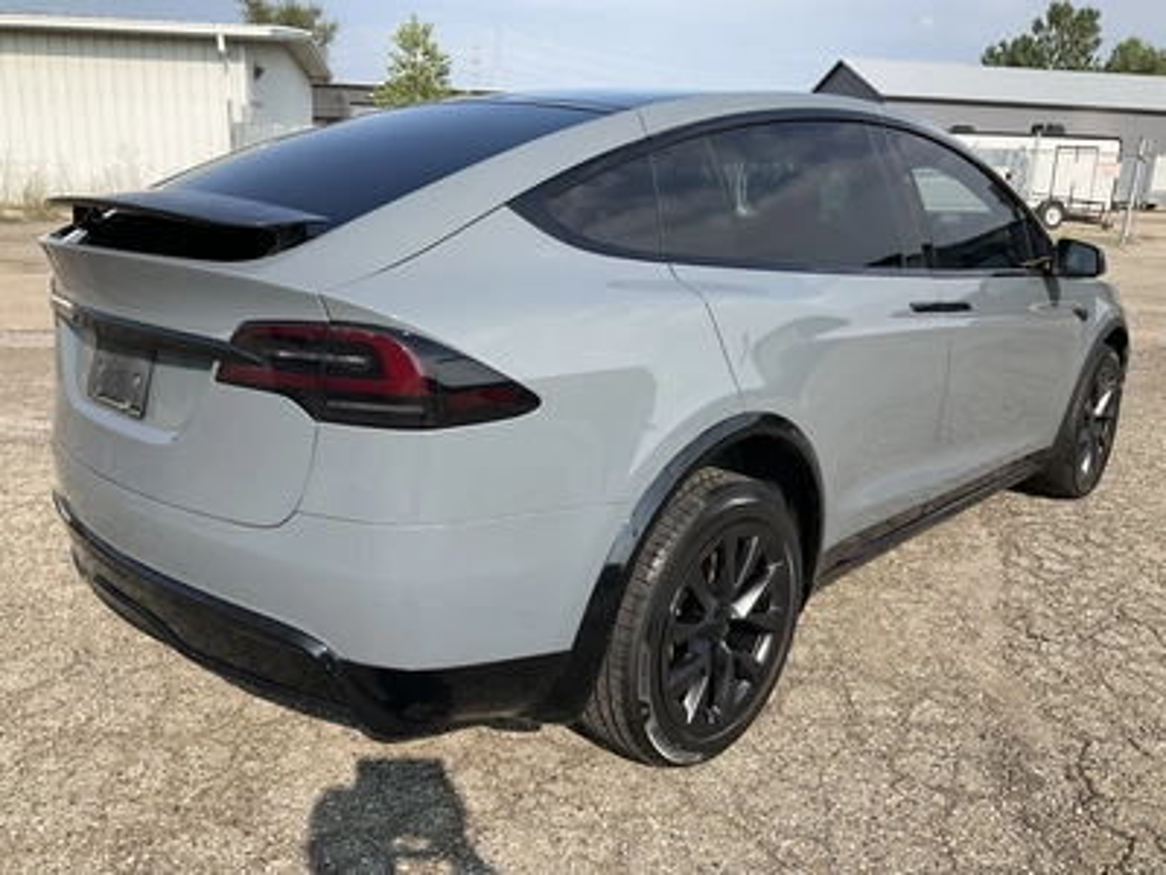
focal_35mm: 29
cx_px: 583
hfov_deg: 61.7
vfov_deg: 48.2
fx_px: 977
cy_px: 438
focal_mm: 3
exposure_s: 1/1311
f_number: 1.8
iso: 25
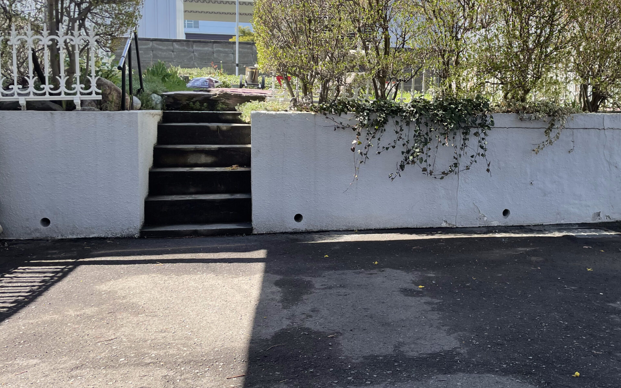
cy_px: 152
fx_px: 626
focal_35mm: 37
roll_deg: -0.8
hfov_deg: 51.9
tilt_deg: -2.5
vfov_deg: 34.3
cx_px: 406
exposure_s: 1/1072
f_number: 1.6
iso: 32
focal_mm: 4.2
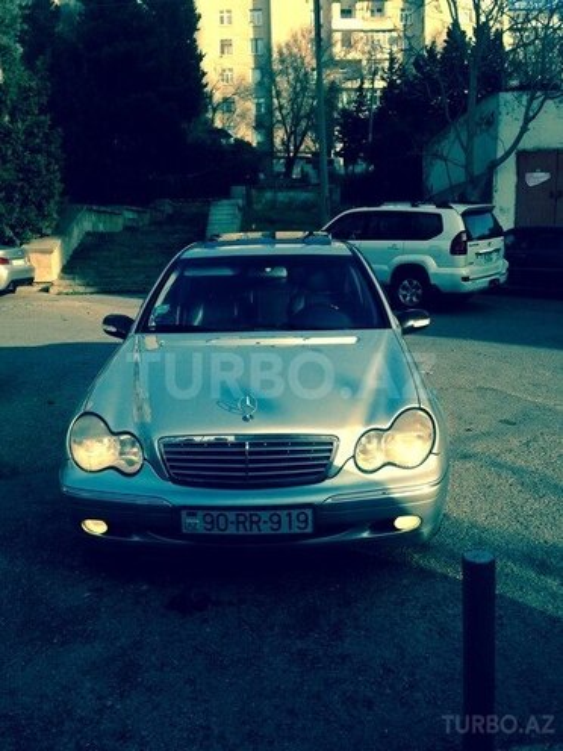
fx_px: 716
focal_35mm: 33
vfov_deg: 55.4
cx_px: 282
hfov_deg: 42.9
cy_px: 376
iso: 50
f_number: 2.4
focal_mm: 4.12
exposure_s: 1/459
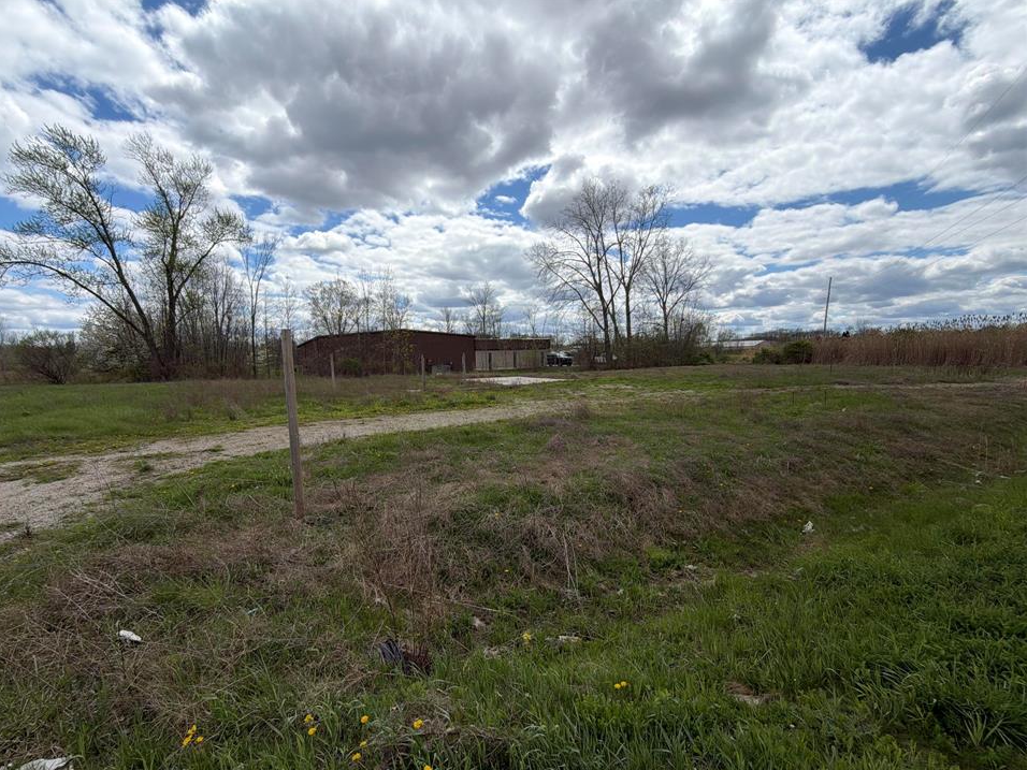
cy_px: 409
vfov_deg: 81.7
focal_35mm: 15
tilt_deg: -3.2
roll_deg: +2.3
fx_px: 445
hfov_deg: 98.0
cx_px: 478
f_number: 2.2
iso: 20
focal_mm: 2.22
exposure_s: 1/1368
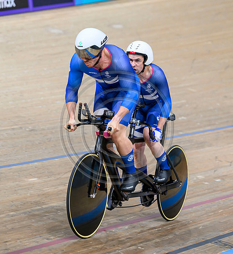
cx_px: 149
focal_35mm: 179
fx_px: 1428
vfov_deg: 10.2
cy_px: 127
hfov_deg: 9.3
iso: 4000
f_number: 3.5
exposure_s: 1/1600
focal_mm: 135
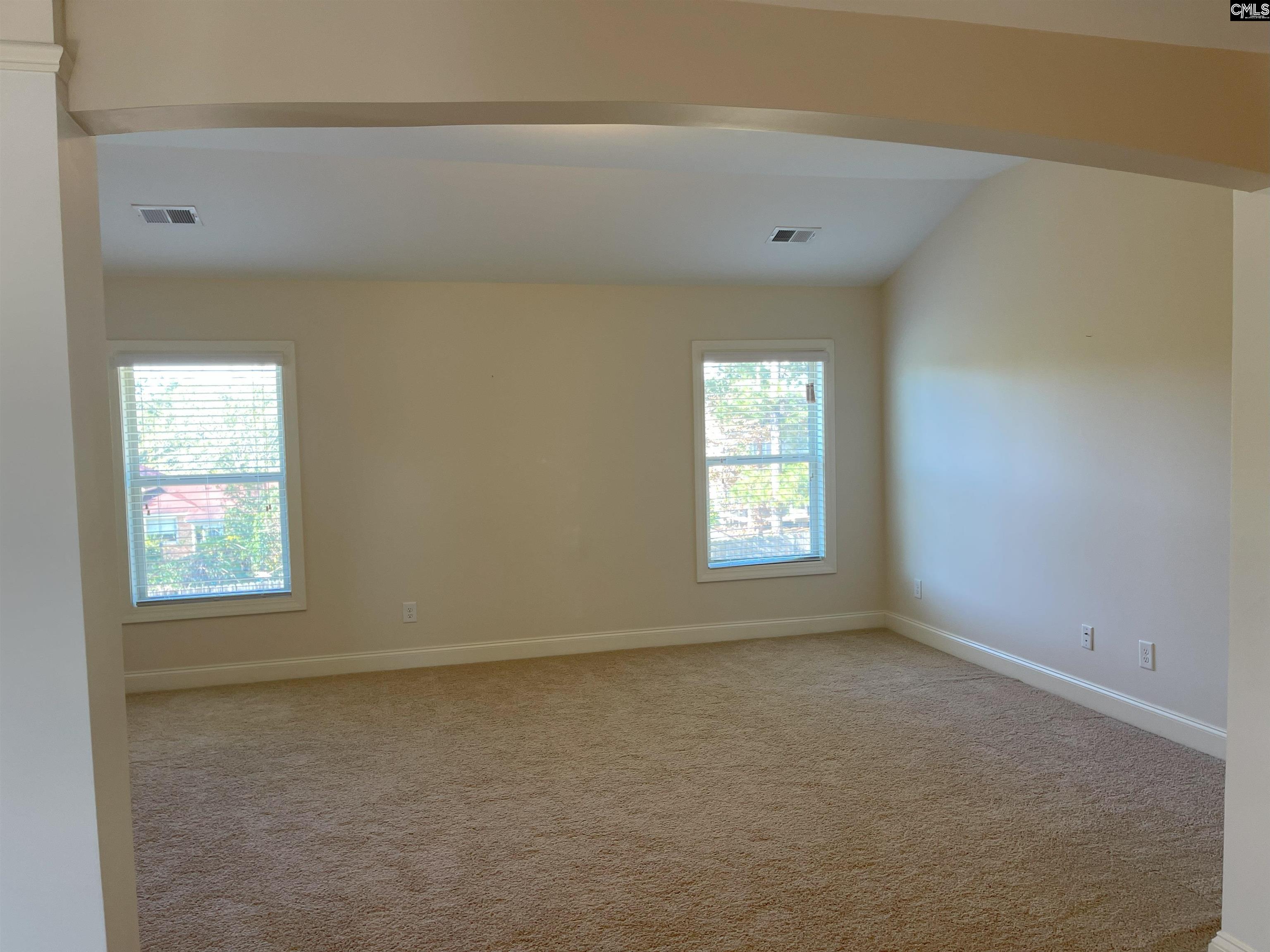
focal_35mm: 25
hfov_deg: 69.4
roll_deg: +2.6
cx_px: 635
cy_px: 476
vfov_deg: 54.9
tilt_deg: -2.4
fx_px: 917
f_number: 1.6
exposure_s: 1/60
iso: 80
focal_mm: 5.1
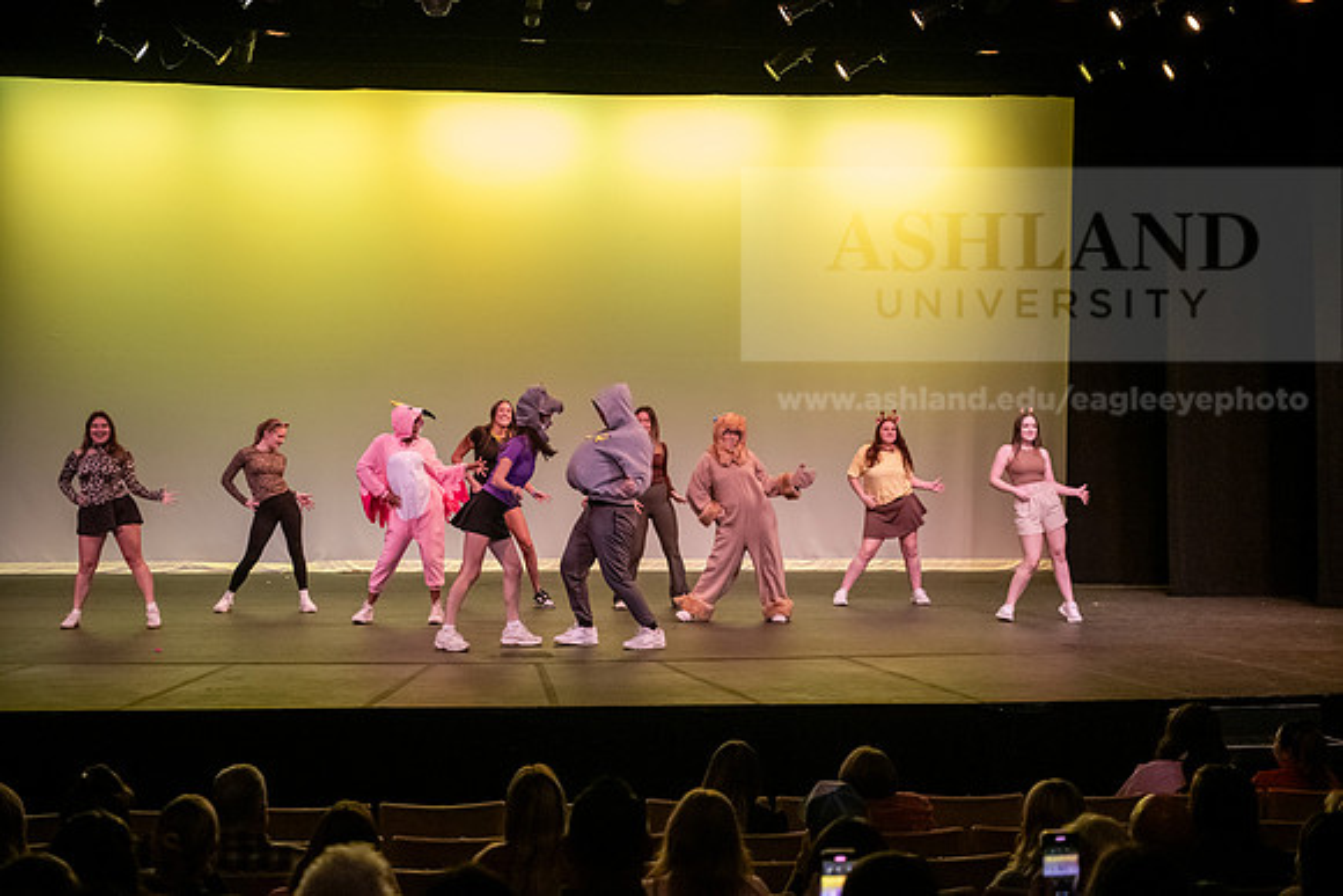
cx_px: 672
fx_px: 2090
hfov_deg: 35.6
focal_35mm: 56
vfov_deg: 24.2
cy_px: 448
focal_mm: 56
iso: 4000
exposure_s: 1/250
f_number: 3.2
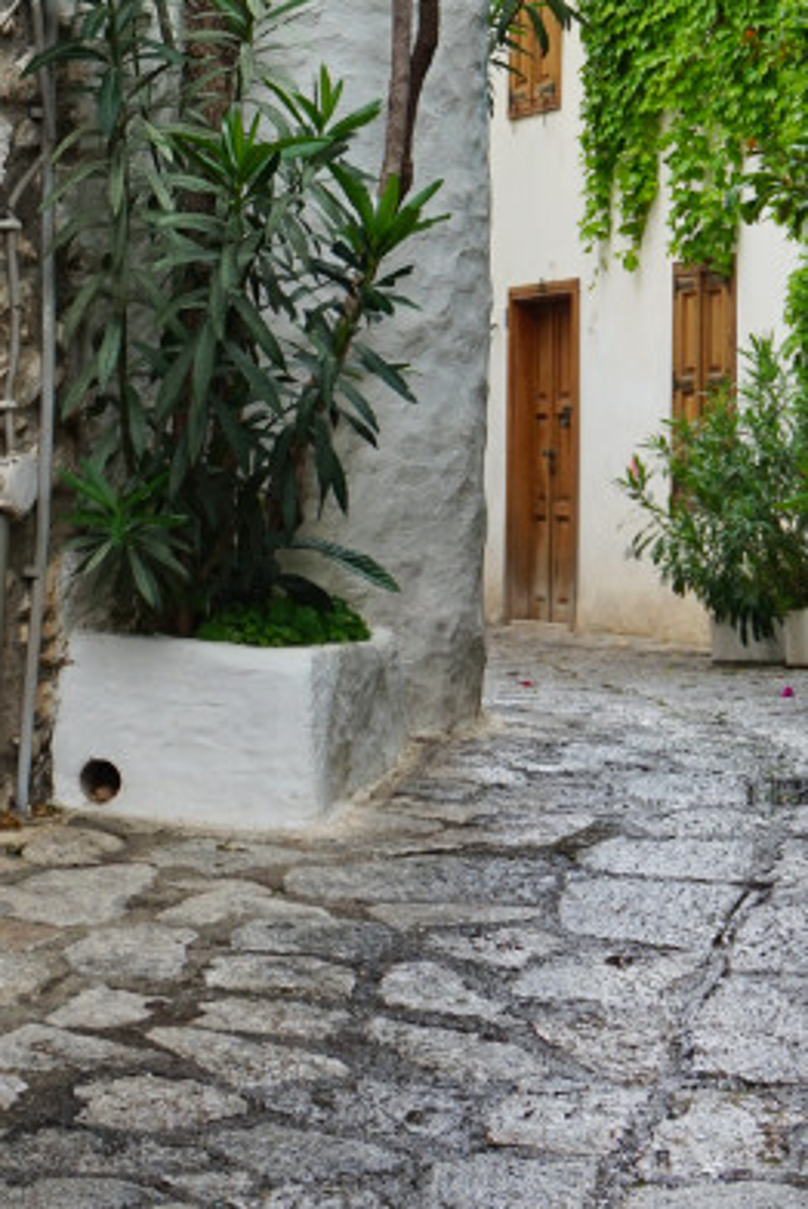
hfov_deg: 11.7
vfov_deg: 17.0
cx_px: 438
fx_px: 3932
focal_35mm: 117
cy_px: -86
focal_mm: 34
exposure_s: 1/60
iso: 100
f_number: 6.3
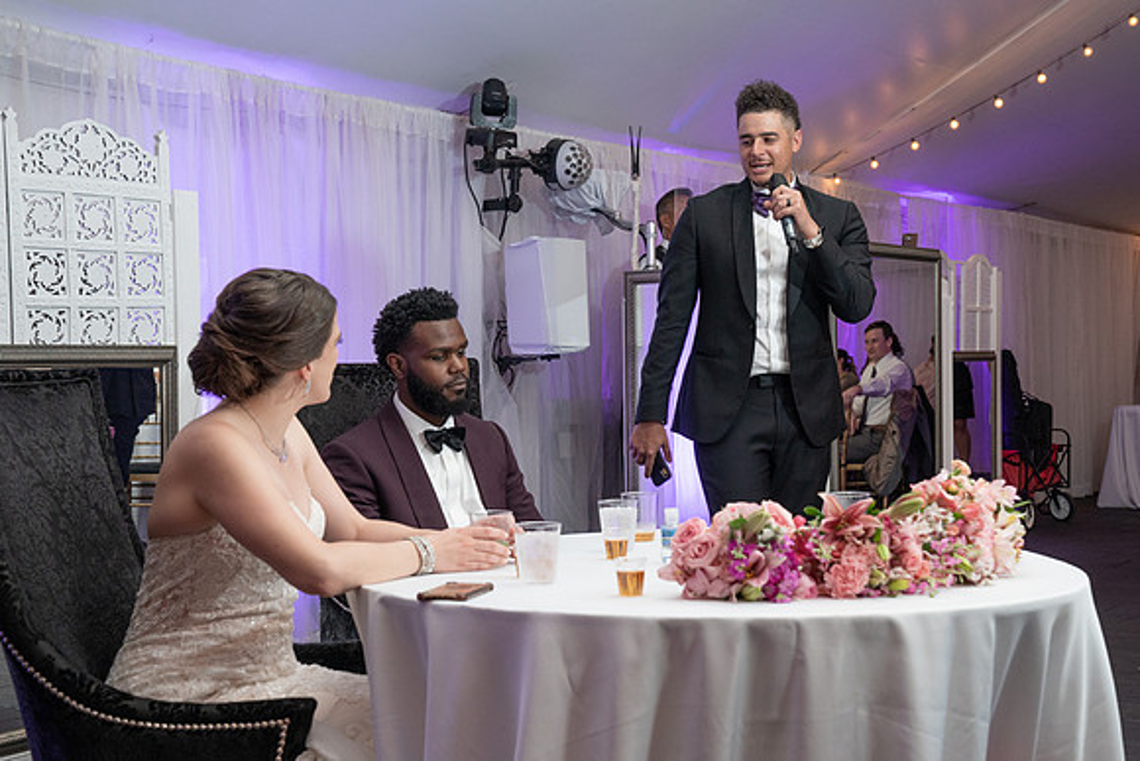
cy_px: 397
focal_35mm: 50
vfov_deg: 26.9
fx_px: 1588
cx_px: 595
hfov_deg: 39.5
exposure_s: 1/100
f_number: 5.6
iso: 2000
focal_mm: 48
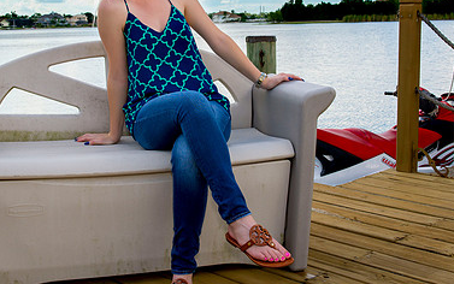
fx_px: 681
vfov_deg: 23.5
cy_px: 103
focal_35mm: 55
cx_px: 194
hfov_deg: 36.8
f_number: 10
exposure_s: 1/200
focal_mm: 32
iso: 320
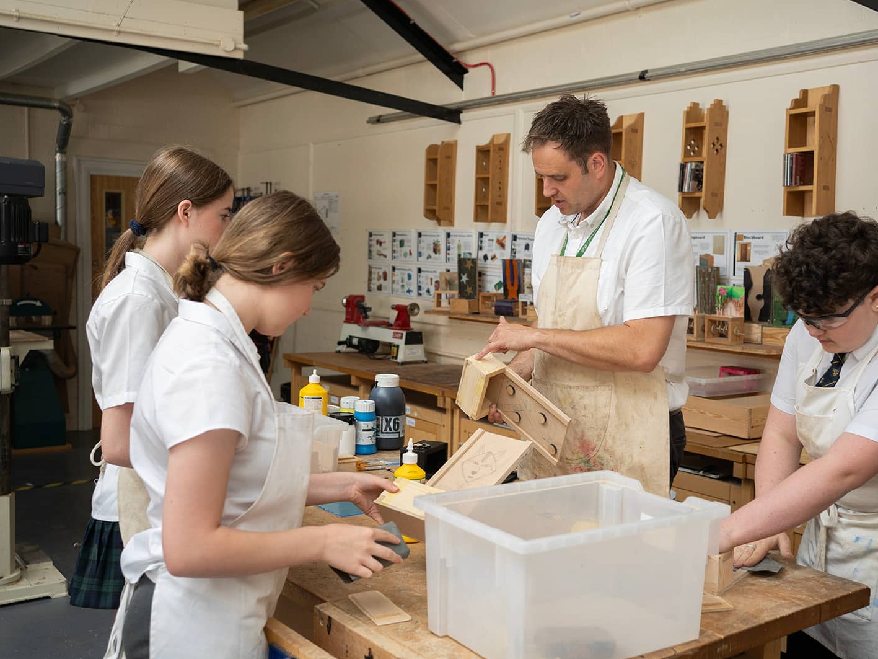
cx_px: 491
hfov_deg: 48.9
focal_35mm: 38
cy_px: 330
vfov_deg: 37.7
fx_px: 964
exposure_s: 1/250
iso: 200
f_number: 4
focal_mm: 35
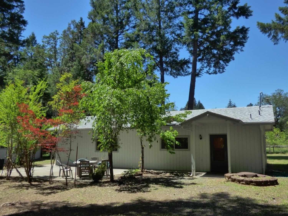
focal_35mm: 31
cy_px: 108
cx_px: 144
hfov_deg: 58.4
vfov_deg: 45.4
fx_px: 258
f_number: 3.3
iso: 400
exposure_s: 1/1300
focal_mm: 5.53
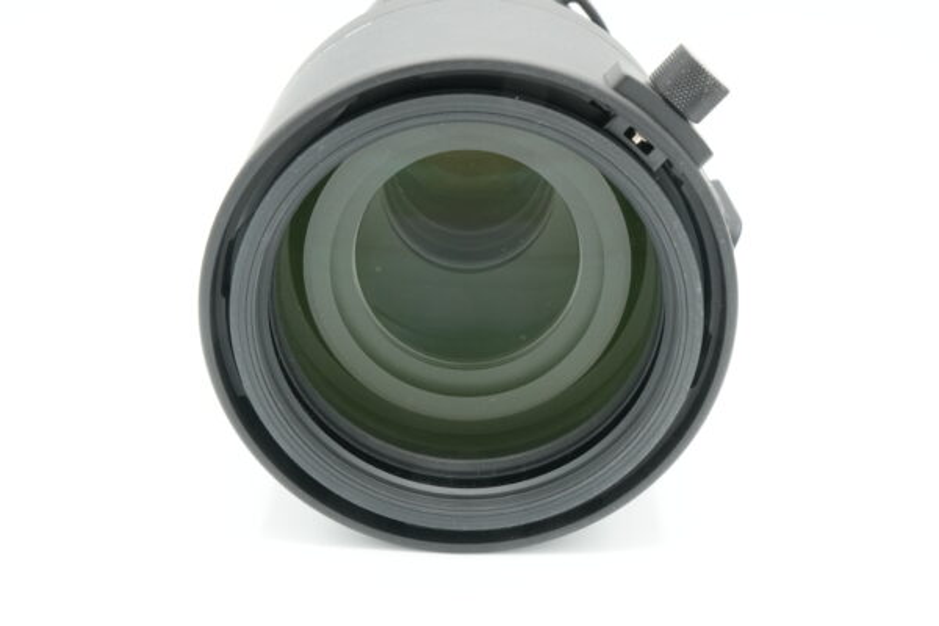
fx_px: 1291
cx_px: 470
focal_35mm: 50
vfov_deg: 27.3
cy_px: 313
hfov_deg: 40.0
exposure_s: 1/60
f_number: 13
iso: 1000
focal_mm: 33
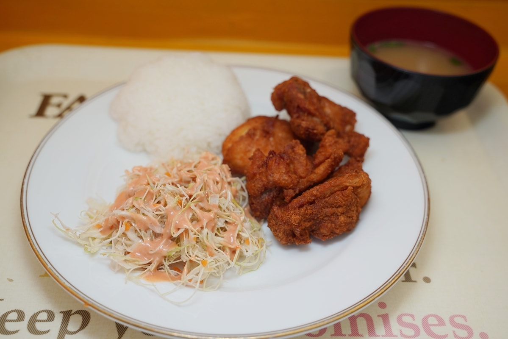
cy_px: 170
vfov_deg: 34.2
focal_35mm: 39
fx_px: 550
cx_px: 254
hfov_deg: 49.5
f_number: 4.5
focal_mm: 39
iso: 100
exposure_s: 1/80
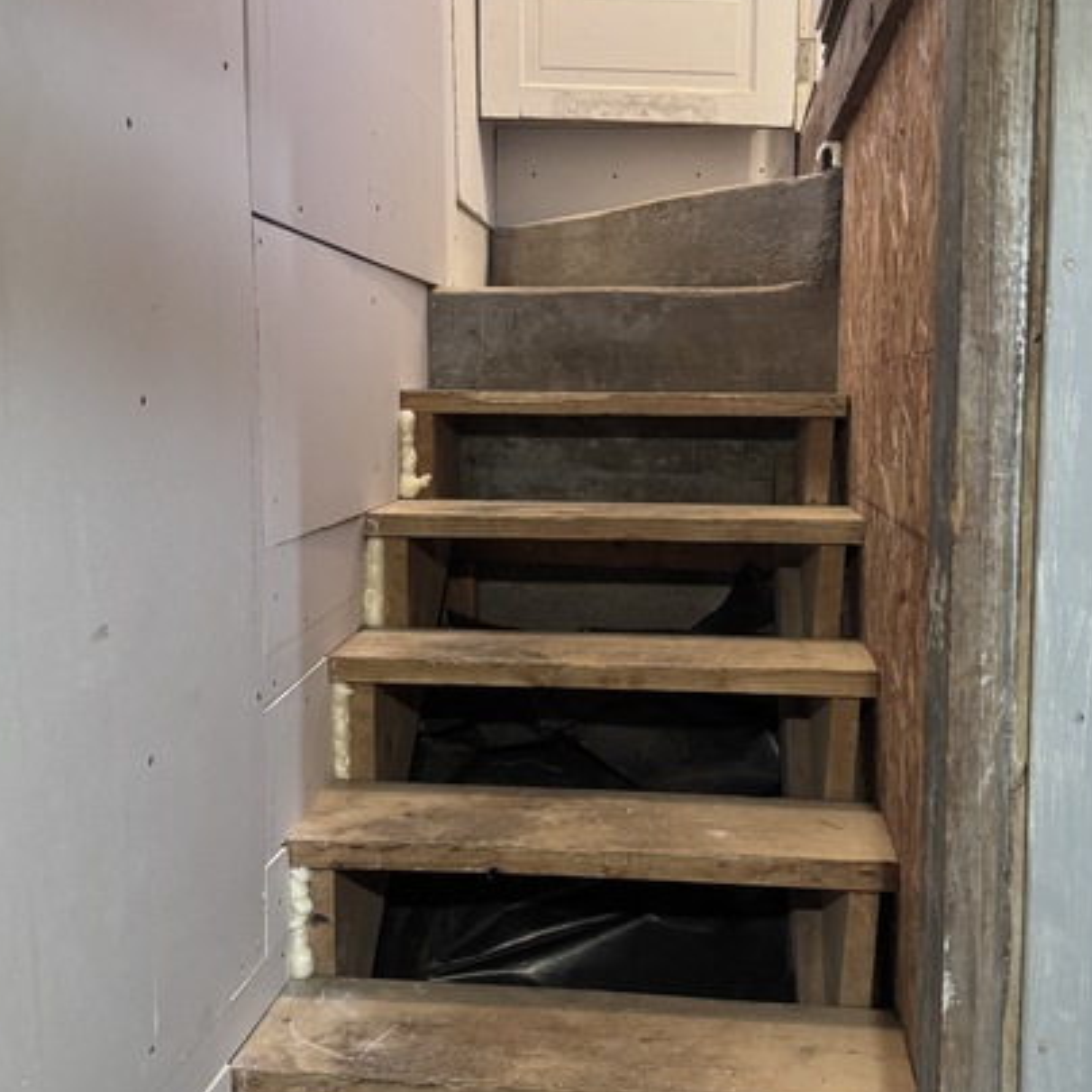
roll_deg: +0.3
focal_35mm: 35
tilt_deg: -6.0
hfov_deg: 47.2
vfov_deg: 47.2
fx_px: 1249
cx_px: 546
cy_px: 539
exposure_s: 1/60
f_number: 1.78
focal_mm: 6.76
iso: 500
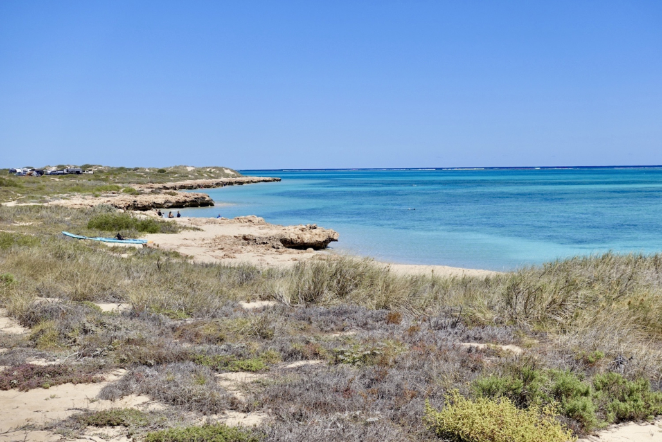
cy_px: 221
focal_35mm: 56
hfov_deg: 35.6
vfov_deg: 24.2
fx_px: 1030
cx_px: 331
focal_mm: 20.43
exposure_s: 1/125
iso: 125
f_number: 5.6
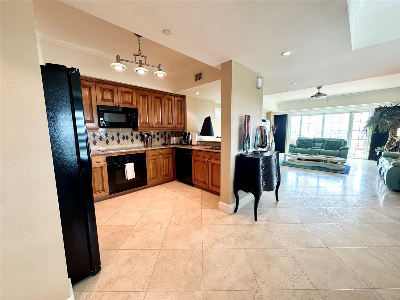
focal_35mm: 14
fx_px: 162
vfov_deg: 85.7
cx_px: 200
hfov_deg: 102.1
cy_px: 150
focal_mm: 2.22
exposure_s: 1/60
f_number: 2.2
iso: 200
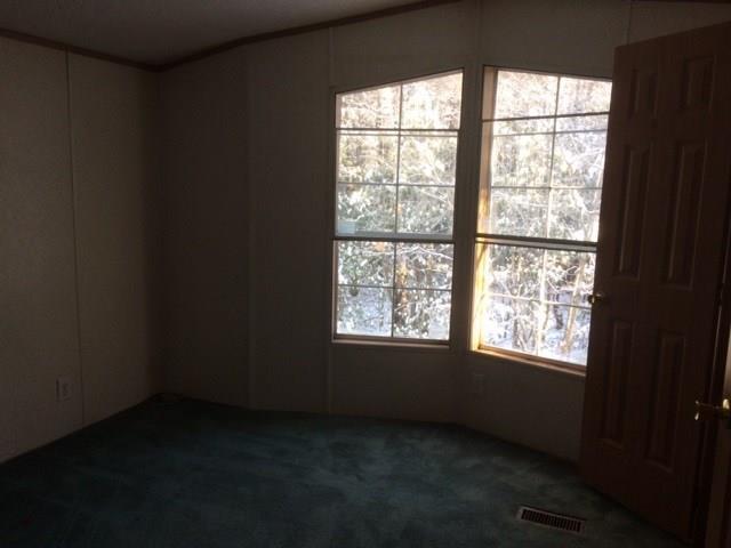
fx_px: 612
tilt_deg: -8.1
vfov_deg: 48.2
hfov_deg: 61.7
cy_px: 274
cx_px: 366
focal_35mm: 29
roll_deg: -0.7
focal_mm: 4.15
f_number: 2.2
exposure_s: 1/60
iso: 50
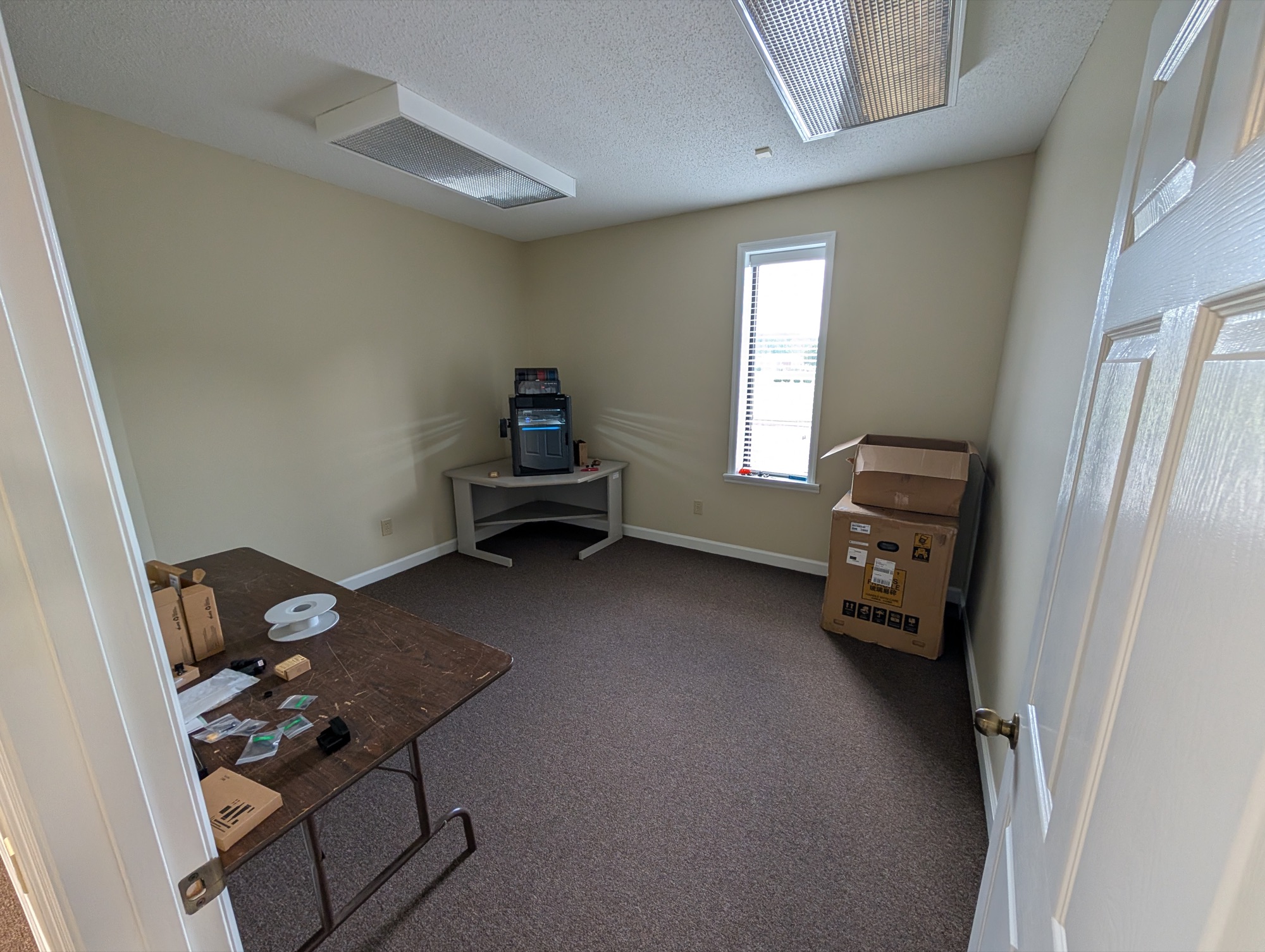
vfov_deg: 94.6
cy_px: 476
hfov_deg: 110.5
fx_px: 439
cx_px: 632
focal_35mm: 12
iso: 117
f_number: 1.7
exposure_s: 1/60
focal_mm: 2.02
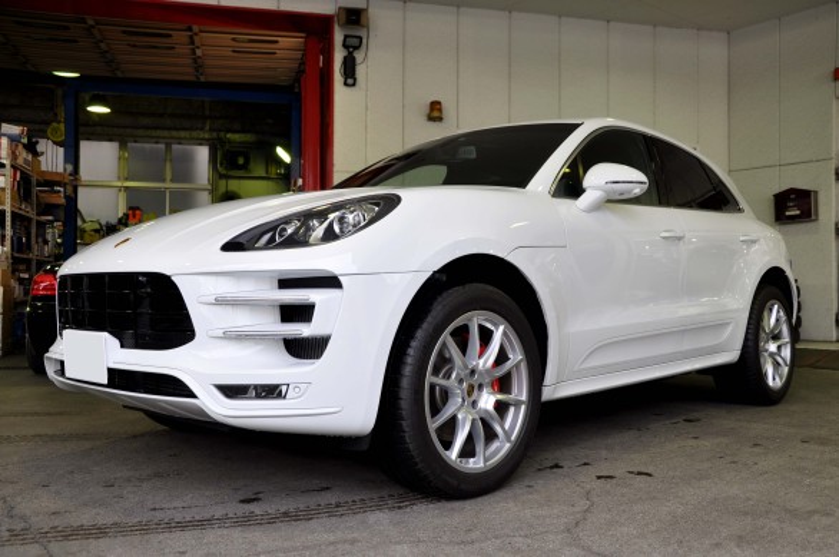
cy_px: 278
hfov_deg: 57.3
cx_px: 420
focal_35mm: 33
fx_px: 768
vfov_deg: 39.9
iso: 200
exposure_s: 1/30
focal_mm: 22
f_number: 5.6
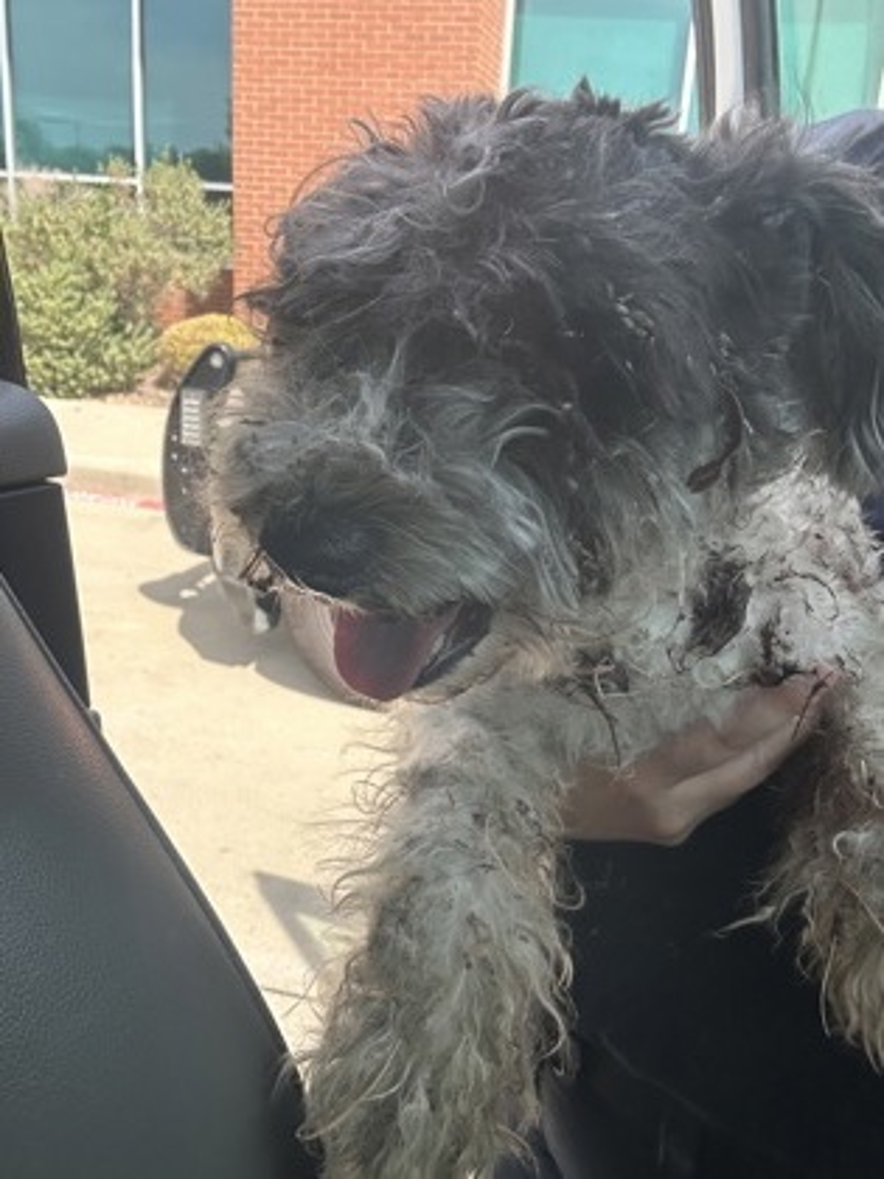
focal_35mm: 30
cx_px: 442
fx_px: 1021
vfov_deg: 60.0
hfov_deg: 46.8
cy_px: 590
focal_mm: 2.69
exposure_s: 1/546
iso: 25
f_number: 1.9
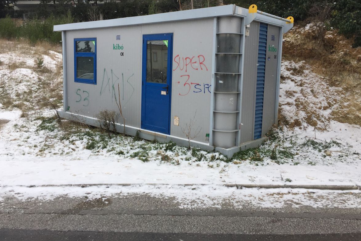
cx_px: 180
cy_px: 102
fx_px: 311
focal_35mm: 31
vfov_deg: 42.2
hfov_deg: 60.3
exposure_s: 1/465
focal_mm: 4.15
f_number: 2.2
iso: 32
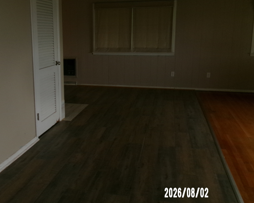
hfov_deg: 48.5
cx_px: 90
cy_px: 92
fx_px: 278
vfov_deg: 40.1
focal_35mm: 37
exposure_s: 1/34
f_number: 3.9
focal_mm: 5.1
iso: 200
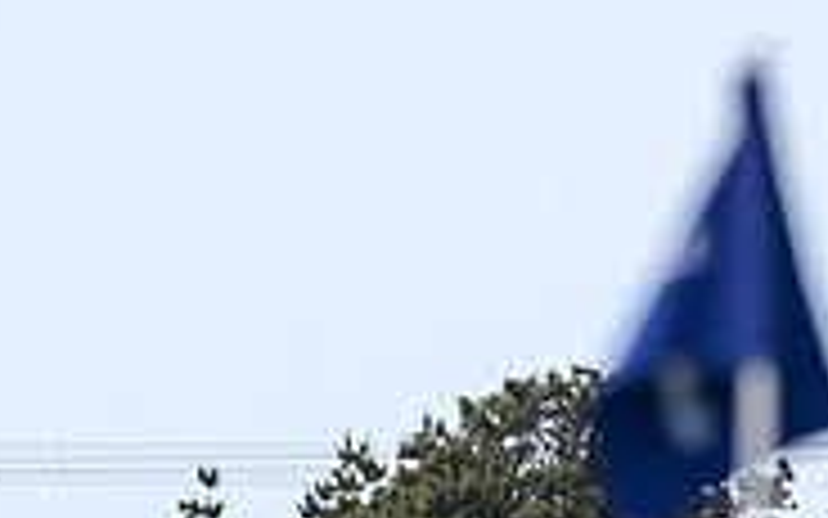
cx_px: 531
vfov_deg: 1.3
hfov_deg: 2.1
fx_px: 22521
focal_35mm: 998
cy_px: 1009
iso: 800
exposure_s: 1/1250
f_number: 7.1
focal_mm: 400
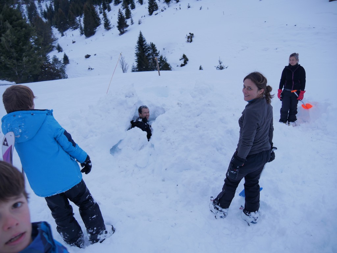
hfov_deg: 63.4
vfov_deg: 49.8
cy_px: 126
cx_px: 168
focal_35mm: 28
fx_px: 273
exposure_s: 1/80
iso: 200
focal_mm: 14
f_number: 3.5
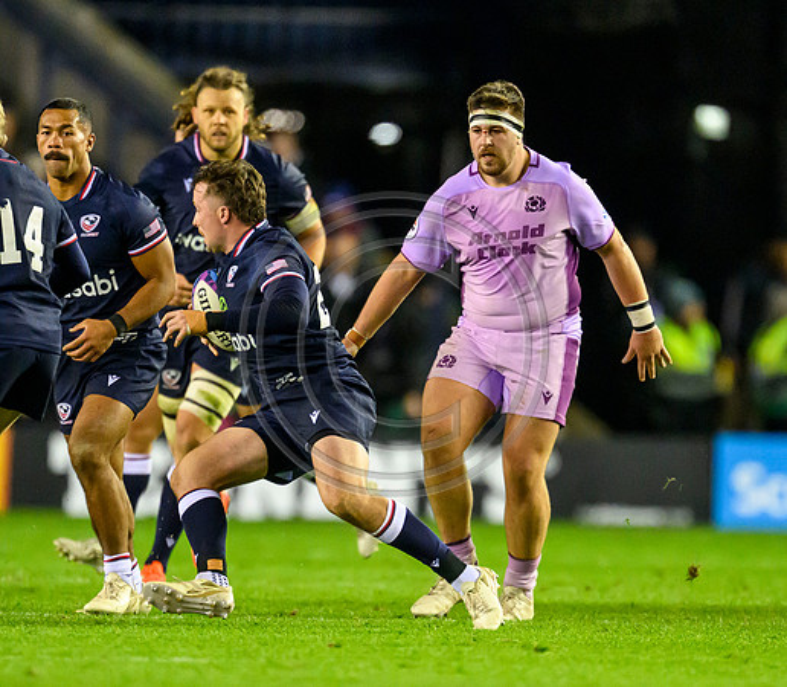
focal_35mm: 968
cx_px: 480
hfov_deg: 1.9
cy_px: 441
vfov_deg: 1.7
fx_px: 23366
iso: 10000
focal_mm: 560
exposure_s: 1/1000
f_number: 4
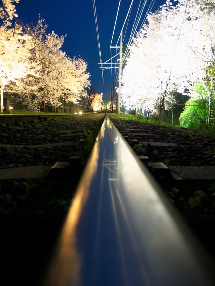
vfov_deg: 71.6
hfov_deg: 56.8
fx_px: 199
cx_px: 108
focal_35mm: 24
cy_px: 143
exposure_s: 1/6
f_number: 3.5
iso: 1600
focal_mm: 12
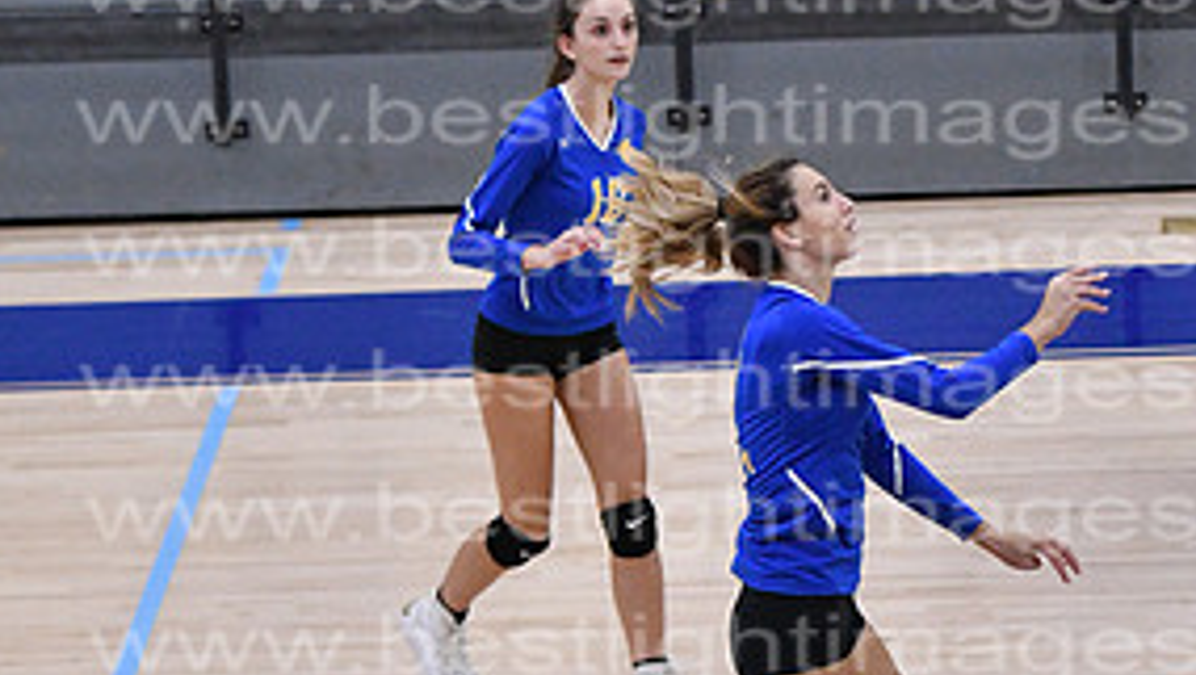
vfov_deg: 3.9
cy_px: 323
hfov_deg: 6.9
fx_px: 9936
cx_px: 770
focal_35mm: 313
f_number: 3.2
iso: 6400
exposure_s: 1/1250
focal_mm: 98
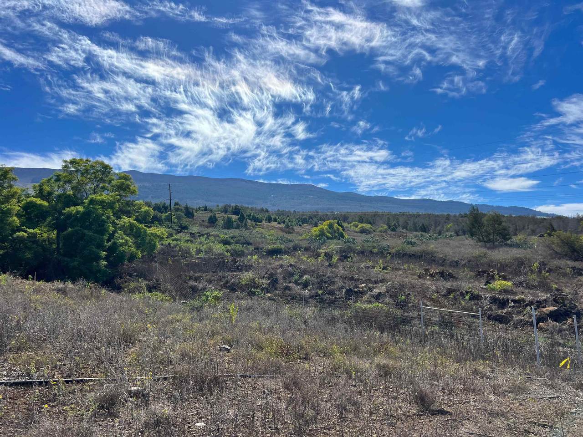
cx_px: 292
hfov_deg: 67.3
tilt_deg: +6.0
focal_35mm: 26
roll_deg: +2.8
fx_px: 438
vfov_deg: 53.1
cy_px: 218
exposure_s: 1/8000
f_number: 1.5
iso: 50
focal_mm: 5.7
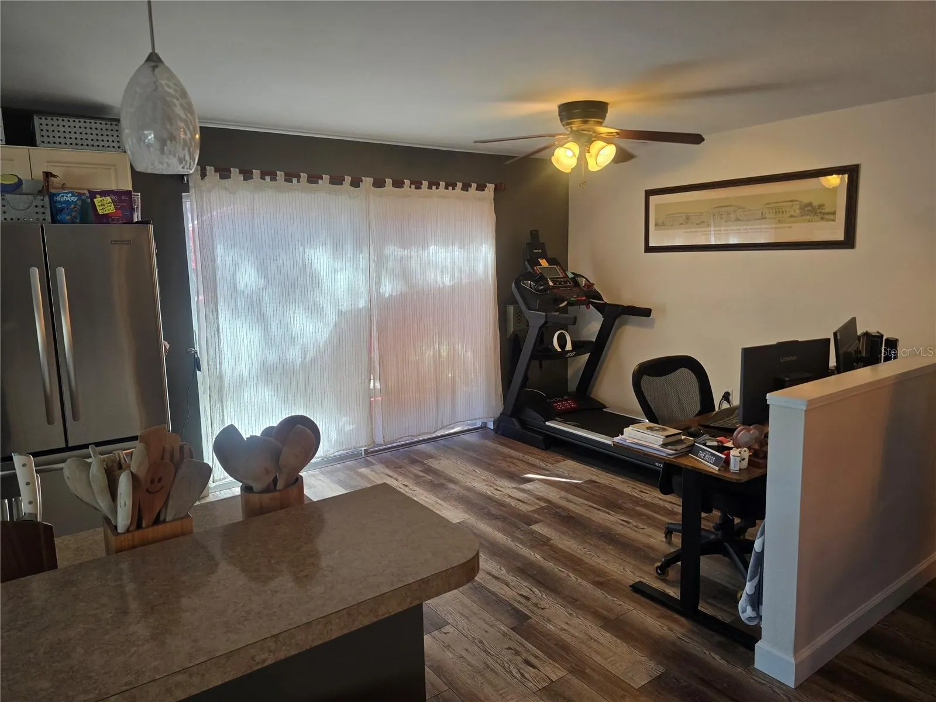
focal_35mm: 23
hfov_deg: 73.9
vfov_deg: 58.9
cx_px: 468
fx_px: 622
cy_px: 351
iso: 100
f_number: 1.7
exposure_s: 1/120
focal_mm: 6.3
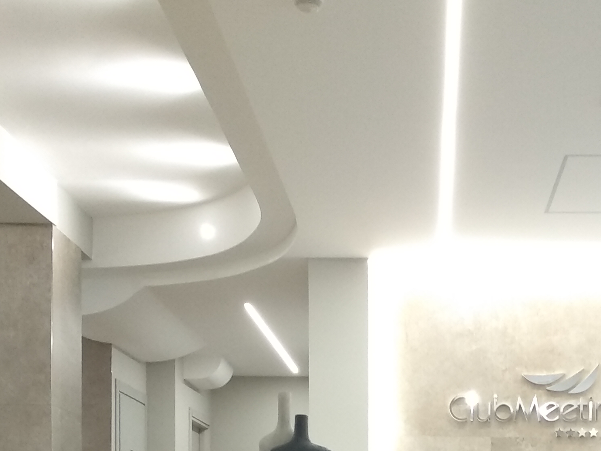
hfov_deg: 27.5
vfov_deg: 19.7
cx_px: 436
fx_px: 1215
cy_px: 552
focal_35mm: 70
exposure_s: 1/33
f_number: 2.2
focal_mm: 3.81
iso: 400
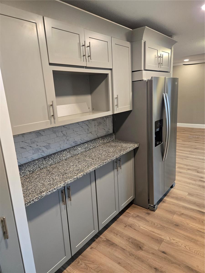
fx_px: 182
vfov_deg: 73.9
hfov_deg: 58.9
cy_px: 136
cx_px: 102
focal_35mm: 23
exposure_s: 1/120
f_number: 1.8
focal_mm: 5.4
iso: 320
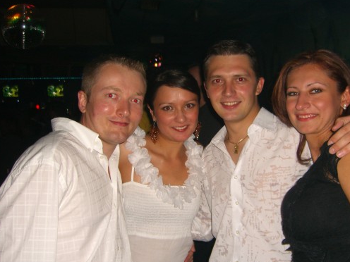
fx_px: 465
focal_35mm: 46
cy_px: 149
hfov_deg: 41.1
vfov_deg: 31.5
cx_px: 202
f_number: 2.8
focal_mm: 7.9
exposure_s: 1/60
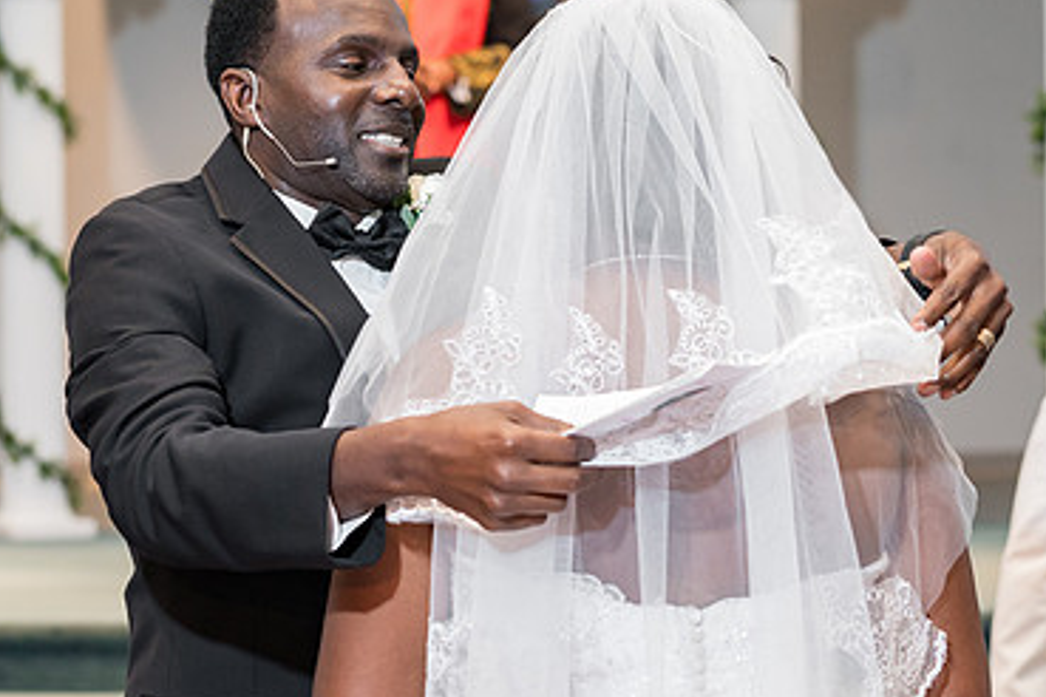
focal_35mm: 136
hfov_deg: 15.1
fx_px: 3951
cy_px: 401
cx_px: 486
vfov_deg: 10.1
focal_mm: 76
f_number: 4
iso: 1600
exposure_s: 1/200
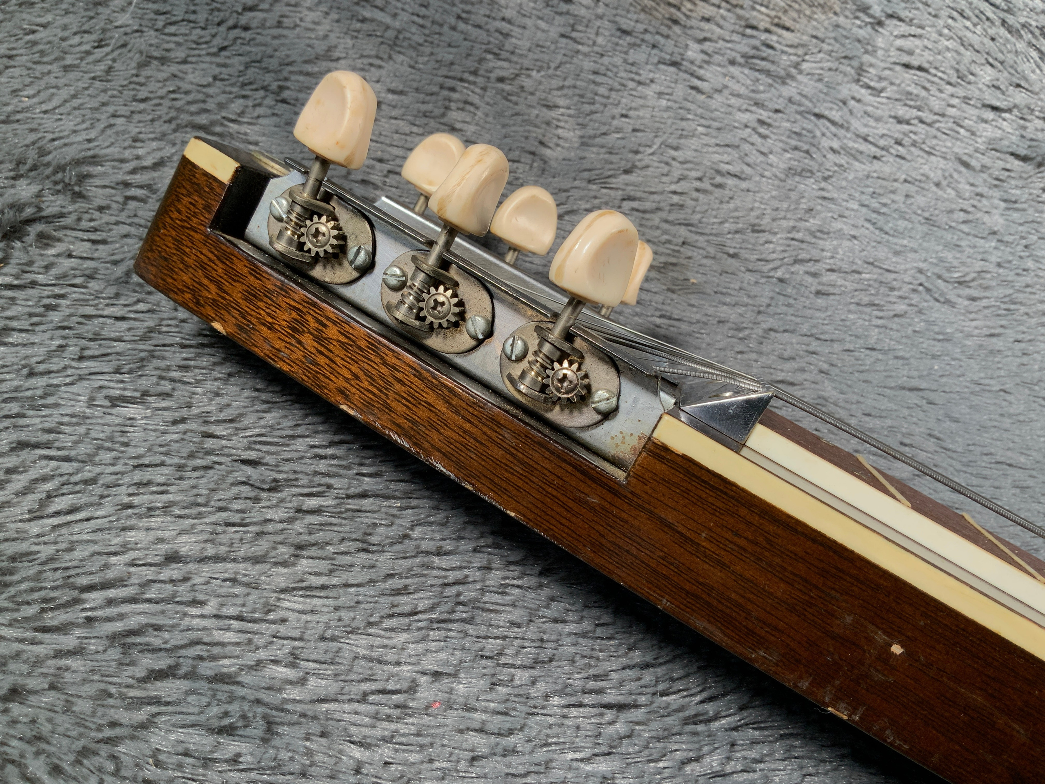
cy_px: 392
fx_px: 875
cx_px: 522
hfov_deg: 61.7
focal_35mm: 29
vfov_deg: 48.2
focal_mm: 3
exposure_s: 1/104
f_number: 1.8
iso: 32
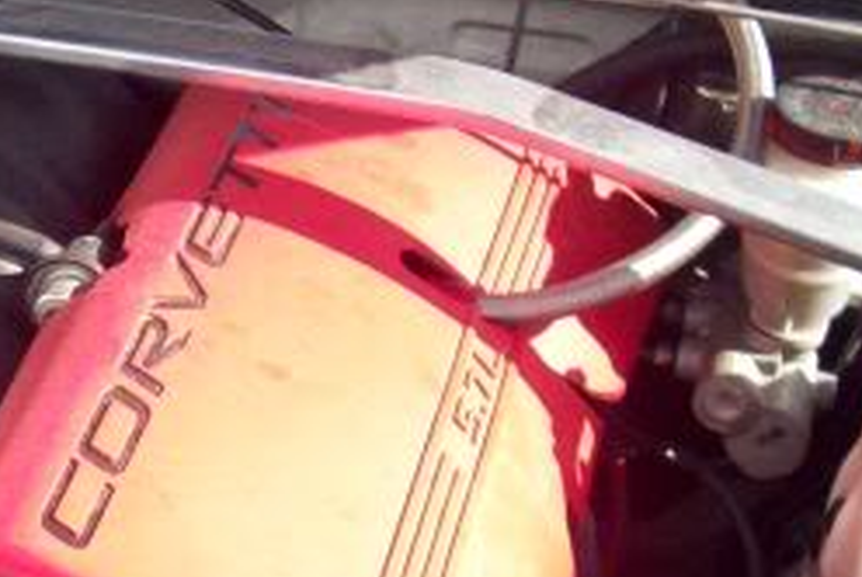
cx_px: -97
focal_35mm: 124
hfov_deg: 16.0
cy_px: 507
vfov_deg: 11.0
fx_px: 2973
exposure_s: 1/314
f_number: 2.8
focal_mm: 6.2
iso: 80
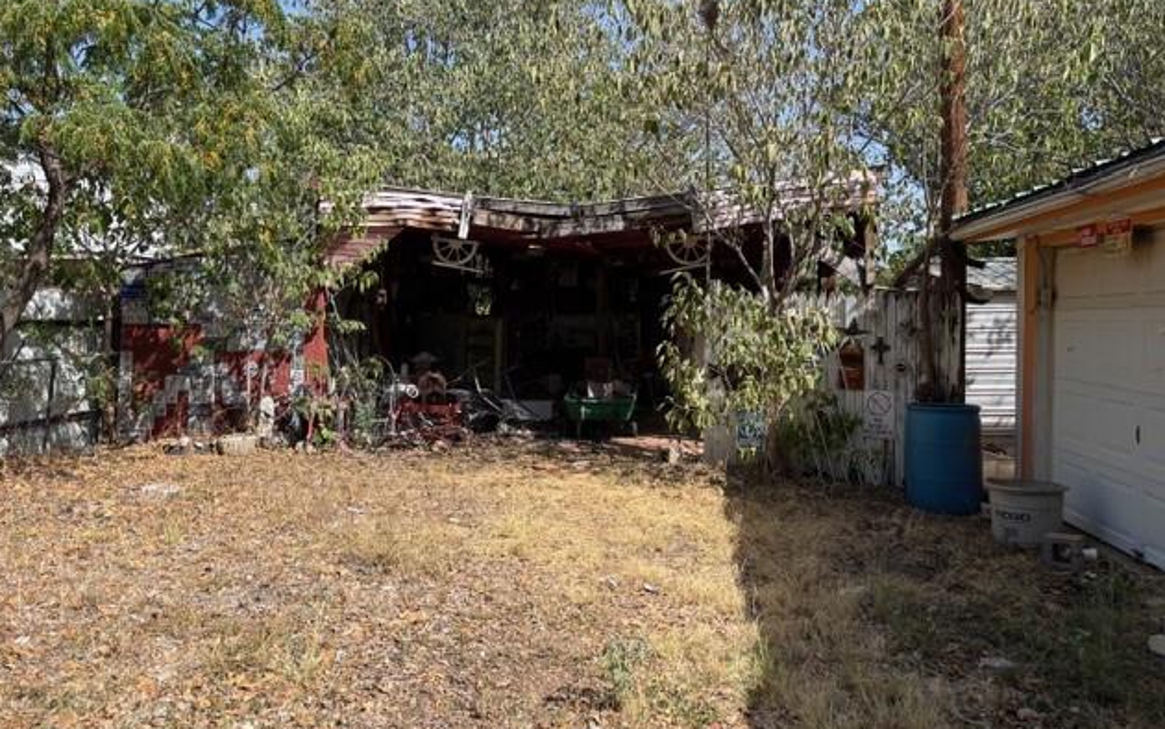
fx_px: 889
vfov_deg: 44.4
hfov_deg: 66.5
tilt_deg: +0.3
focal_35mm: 28
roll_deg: -0.9
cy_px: 307
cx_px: 579
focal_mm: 5.96
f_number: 1.6
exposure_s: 1/1783
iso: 50
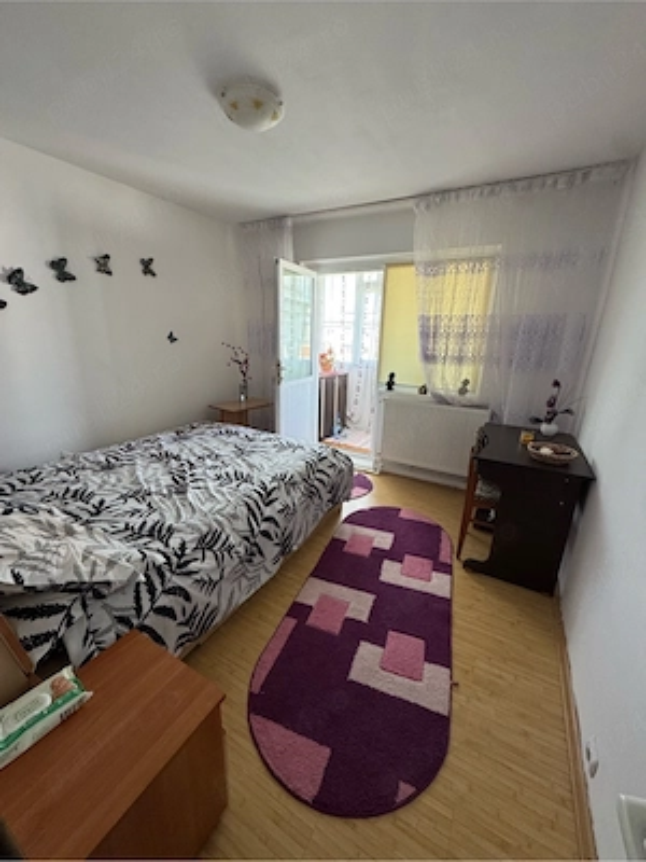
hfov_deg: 85.7
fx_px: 348
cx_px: 323
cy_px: 431
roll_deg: -2.0
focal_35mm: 14
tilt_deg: -16.7
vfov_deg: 102.1
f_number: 2.2
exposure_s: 1/100
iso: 200
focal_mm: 2.22
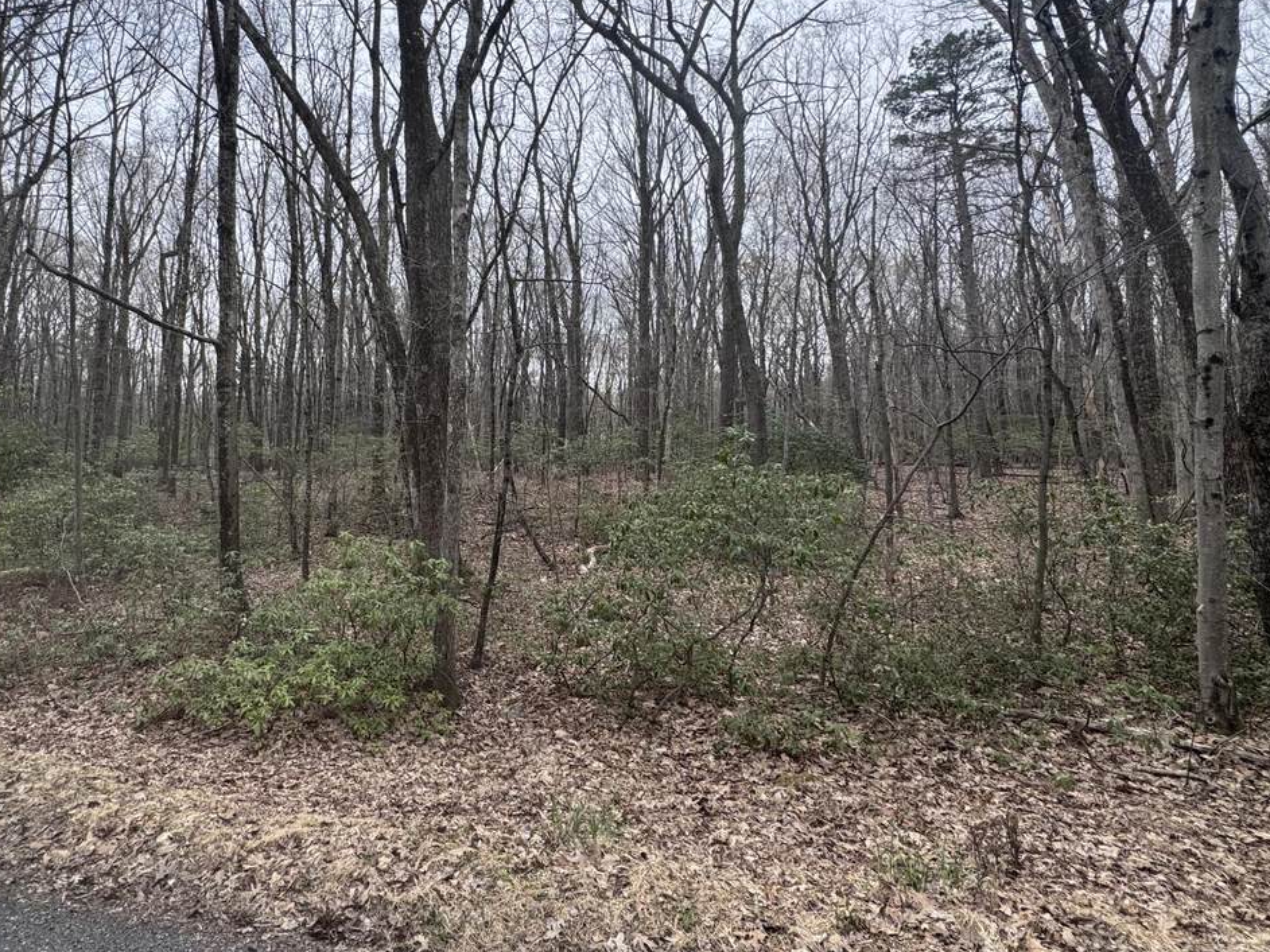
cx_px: 481
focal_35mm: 19
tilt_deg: +3.1
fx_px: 697
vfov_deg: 68.2
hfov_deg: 83.1
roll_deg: -1.9
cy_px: 395
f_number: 2.2
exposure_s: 1/734
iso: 40
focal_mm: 2.22
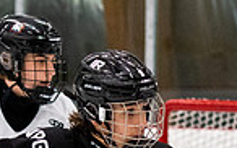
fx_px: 4389
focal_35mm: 680
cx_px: 108
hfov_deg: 3.1
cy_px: 260
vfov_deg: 1.9
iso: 2000
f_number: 2.8
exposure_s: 1/640
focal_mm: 90
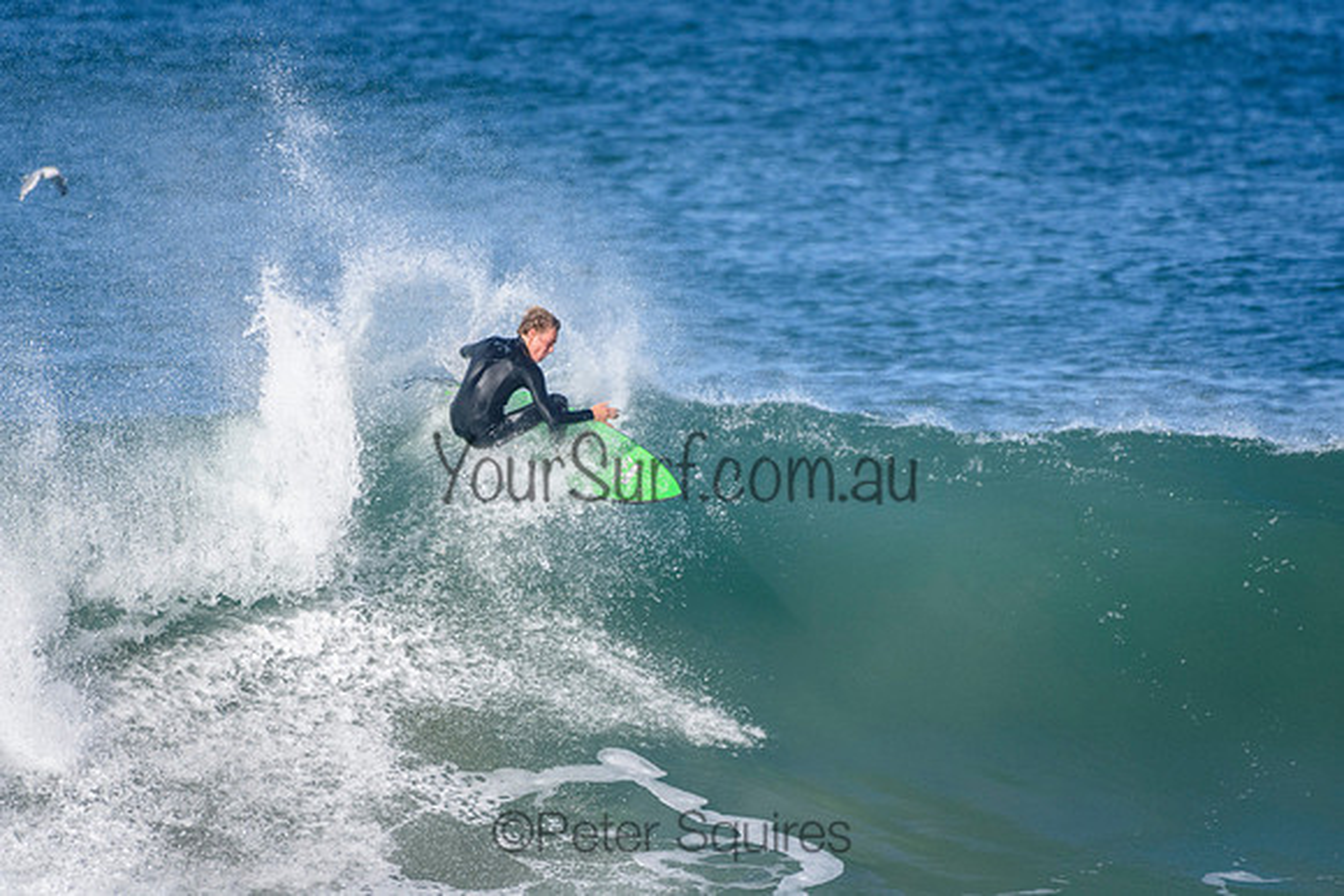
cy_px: 448
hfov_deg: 2.7
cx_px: 672
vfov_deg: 1.8
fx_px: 28009
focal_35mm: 750
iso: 720
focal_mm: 500
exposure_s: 1/4000
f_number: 5.6
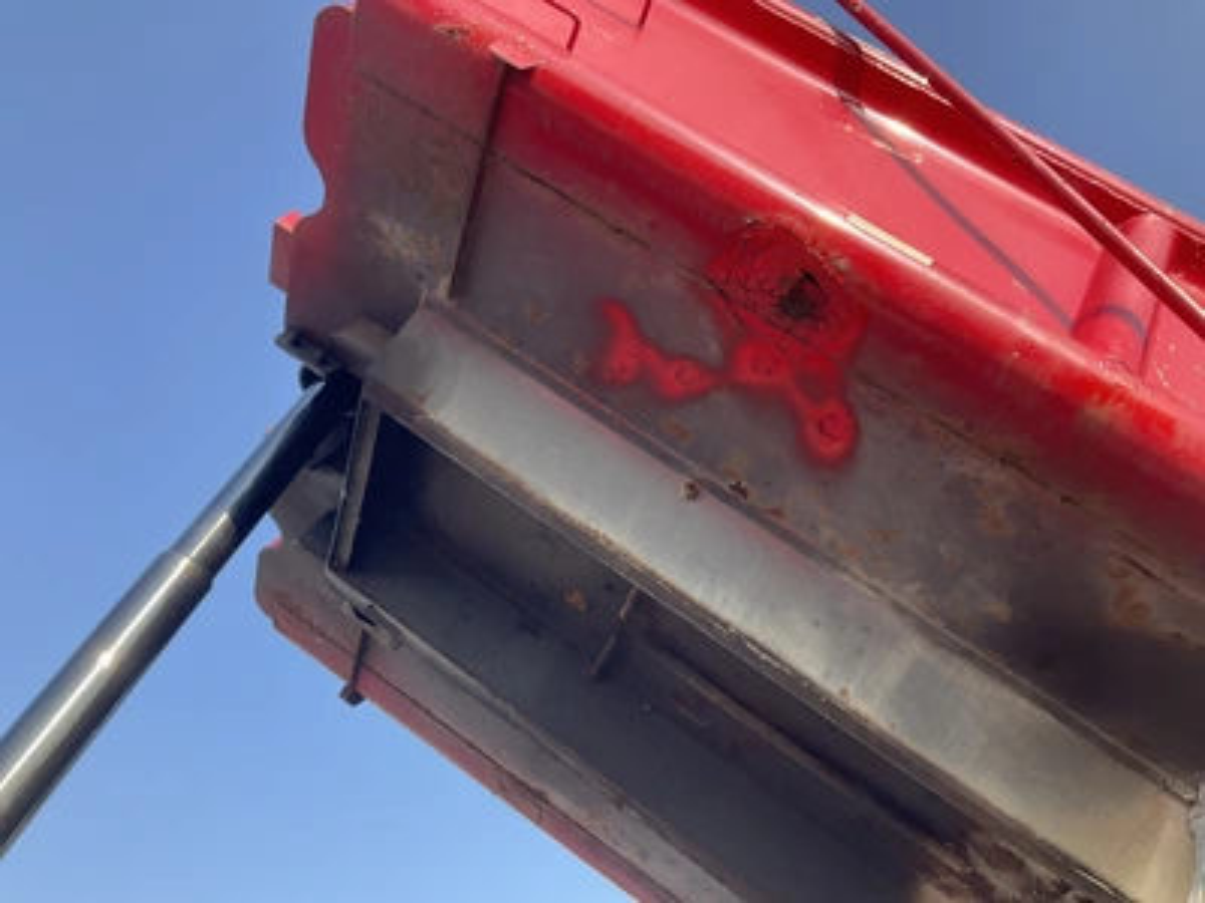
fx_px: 1010
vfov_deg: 48.2
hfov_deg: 61.7
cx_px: 602
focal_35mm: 29
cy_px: 452
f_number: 1.8
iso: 25
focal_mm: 3
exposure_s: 1/473
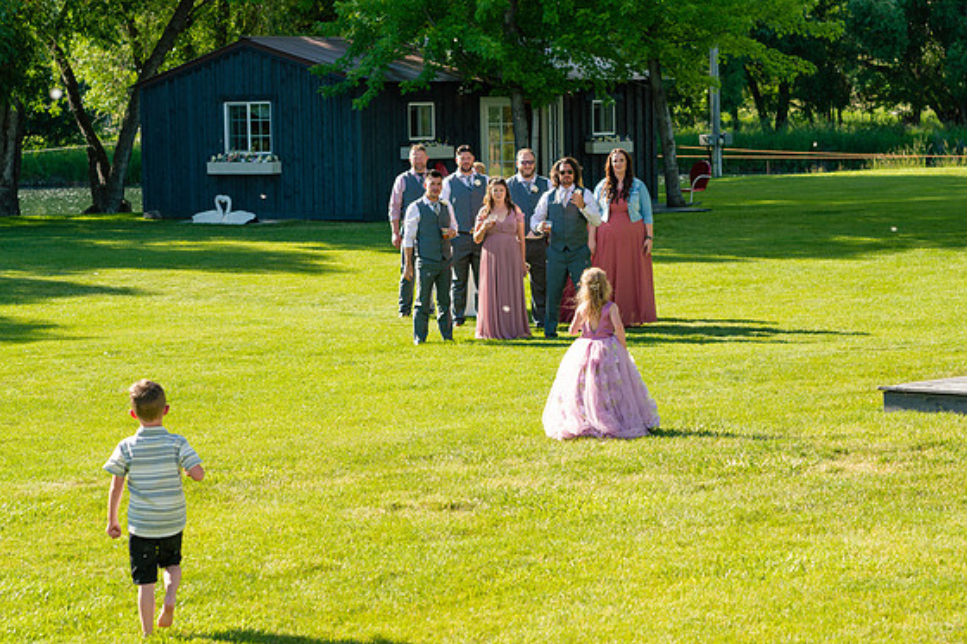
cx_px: 591
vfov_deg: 11.3
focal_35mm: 121
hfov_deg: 16.9
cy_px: 289
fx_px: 3249
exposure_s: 1/200
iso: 100
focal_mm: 85
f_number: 5
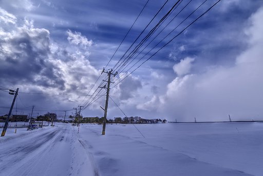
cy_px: 88
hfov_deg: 100.4
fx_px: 110
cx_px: 132
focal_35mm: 15
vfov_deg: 77.4
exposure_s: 1/4000
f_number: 5
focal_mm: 15
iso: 320
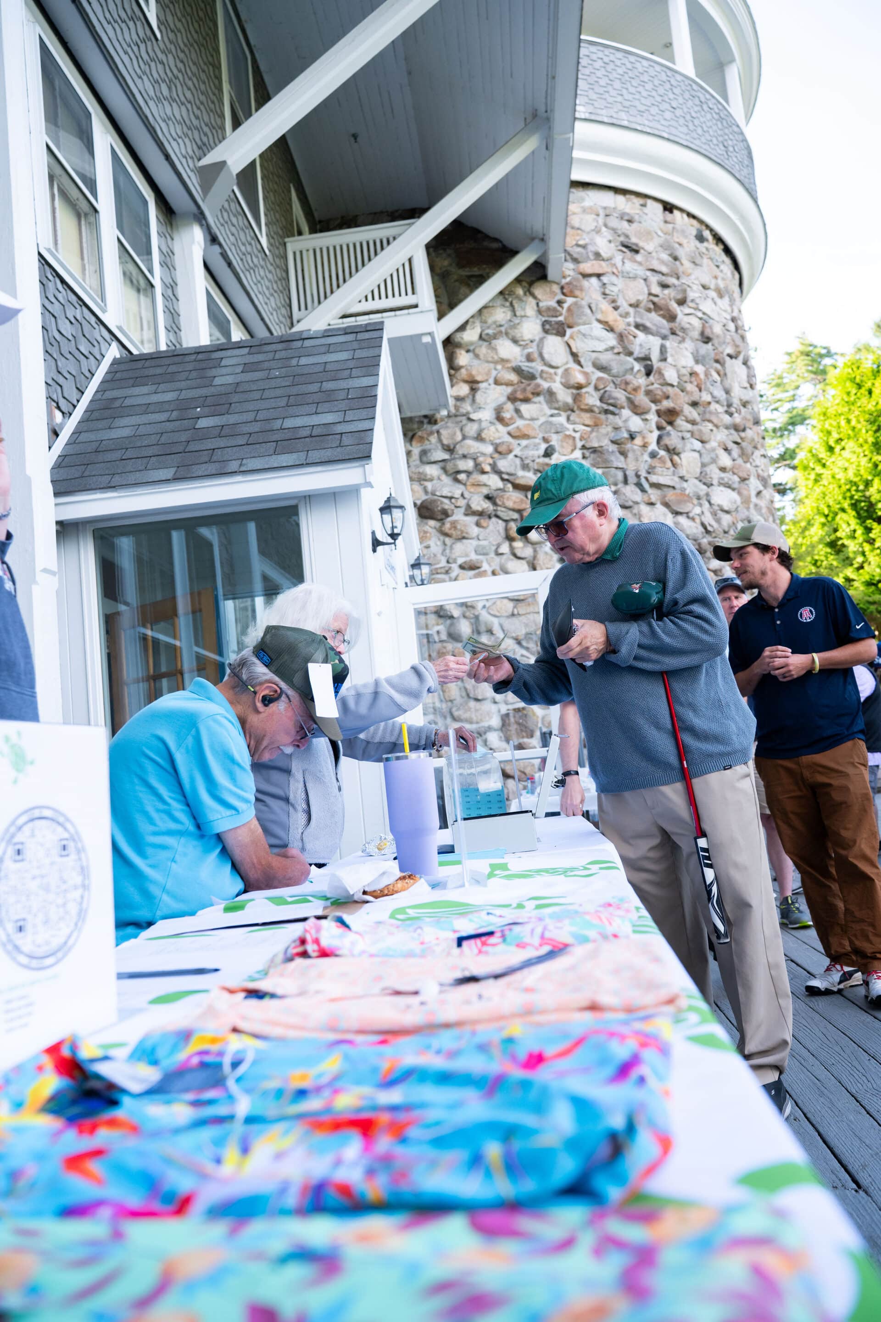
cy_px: 661
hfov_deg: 46.4
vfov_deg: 65.5
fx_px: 1028
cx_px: 440
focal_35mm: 28
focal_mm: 28
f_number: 4
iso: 500
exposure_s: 1/500
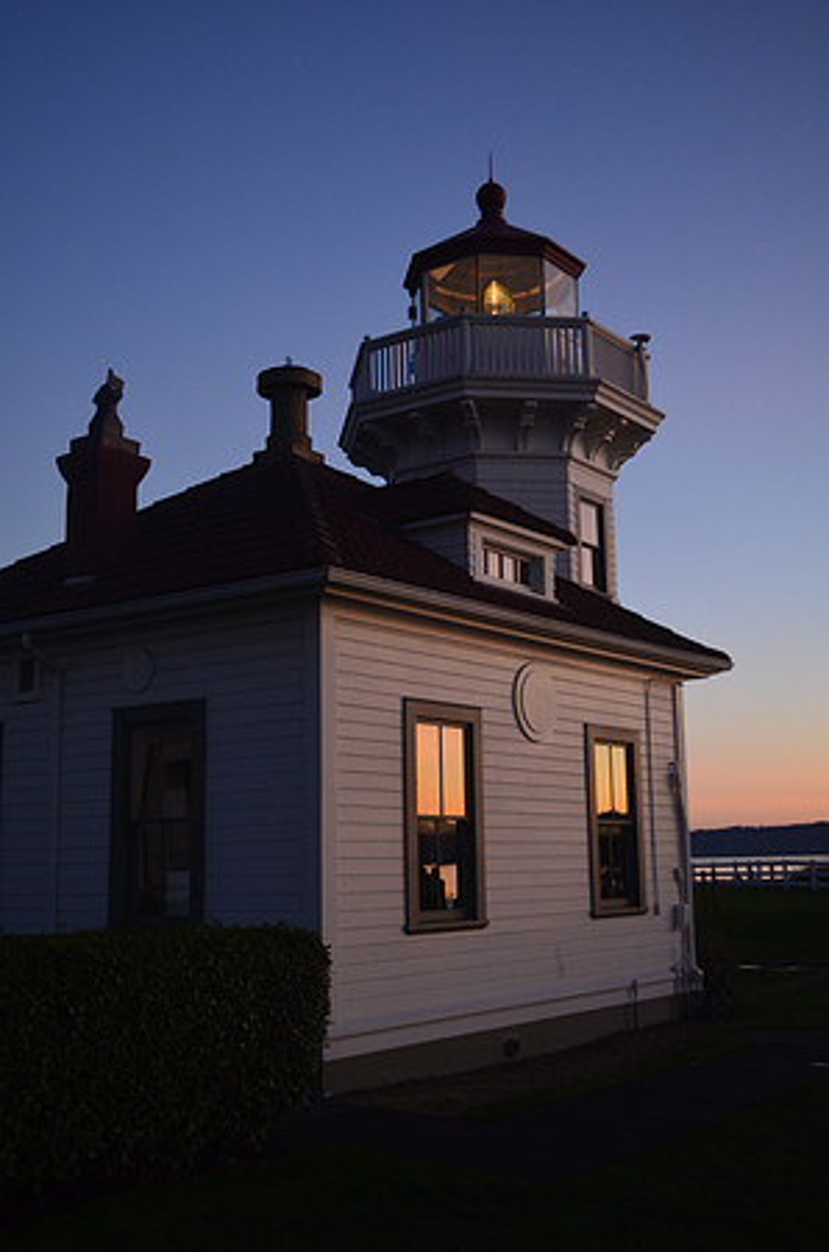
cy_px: 626
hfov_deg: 34.1
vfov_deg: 49.6
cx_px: 414
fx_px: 1353
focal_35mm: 39
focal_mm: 26
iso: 800
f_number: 4.2
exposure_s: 1/40
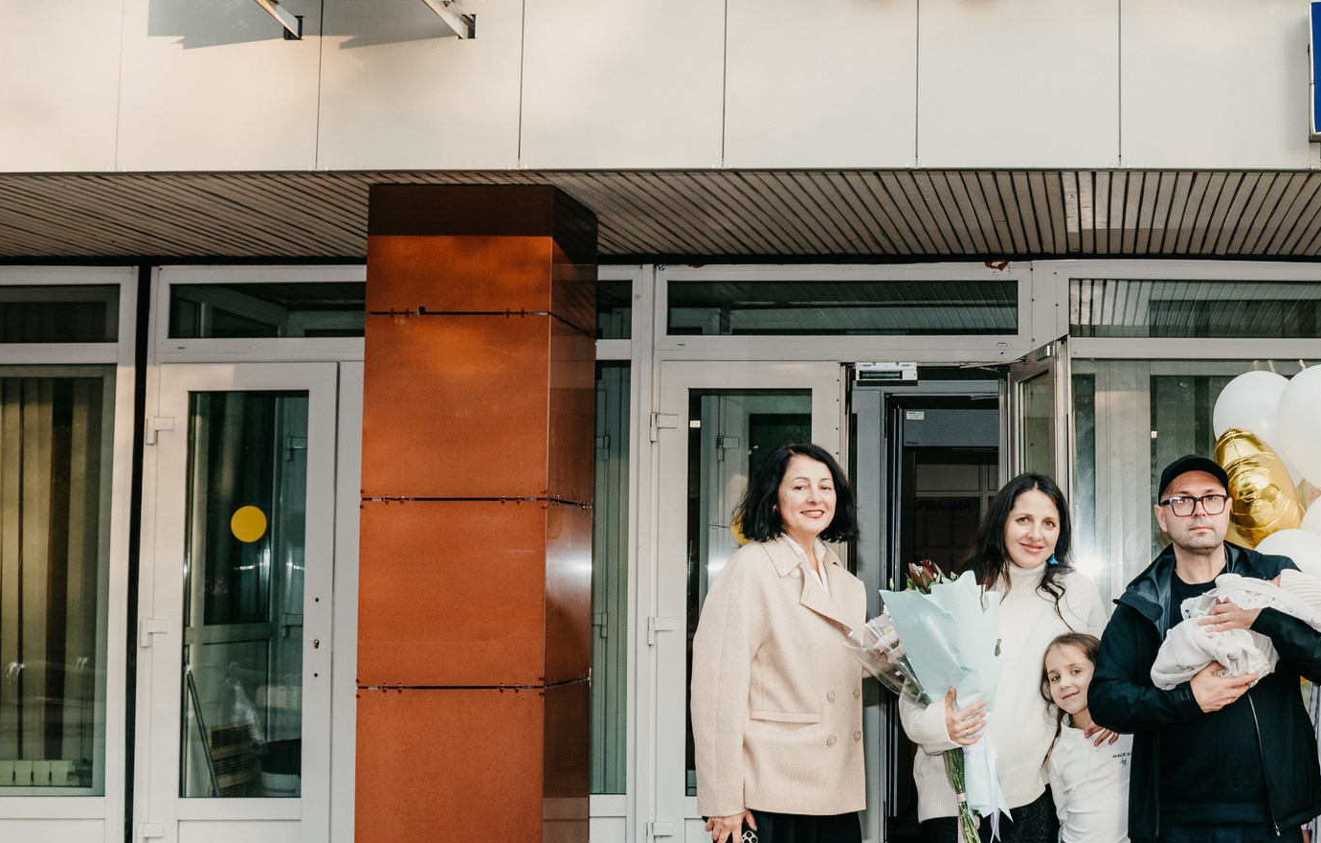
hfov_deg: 37.0
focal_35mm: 51
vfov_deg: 25.7
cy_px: 461
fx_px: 1847
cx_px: 1178
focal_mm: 26
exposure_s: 1/160
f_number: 4
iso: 160
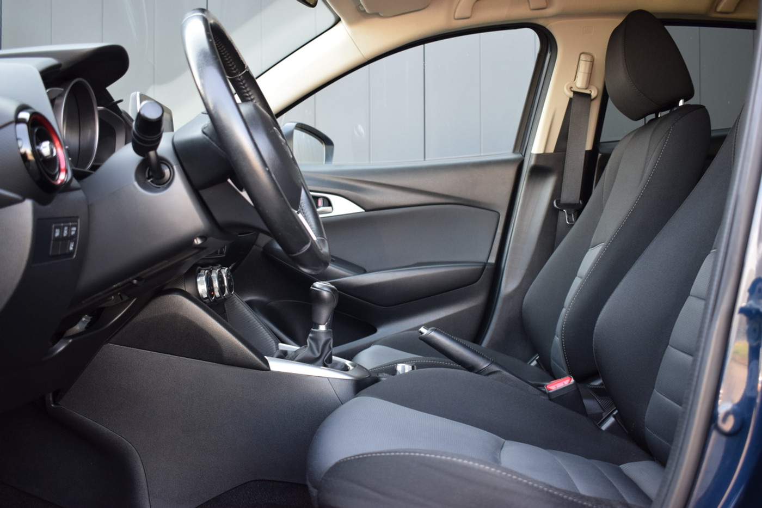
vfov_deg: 36.9
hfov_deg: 53.1
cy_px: 254
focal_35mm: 36
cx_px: 381
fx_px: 762
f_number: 4
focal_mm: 24
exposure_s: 1/60
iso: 450
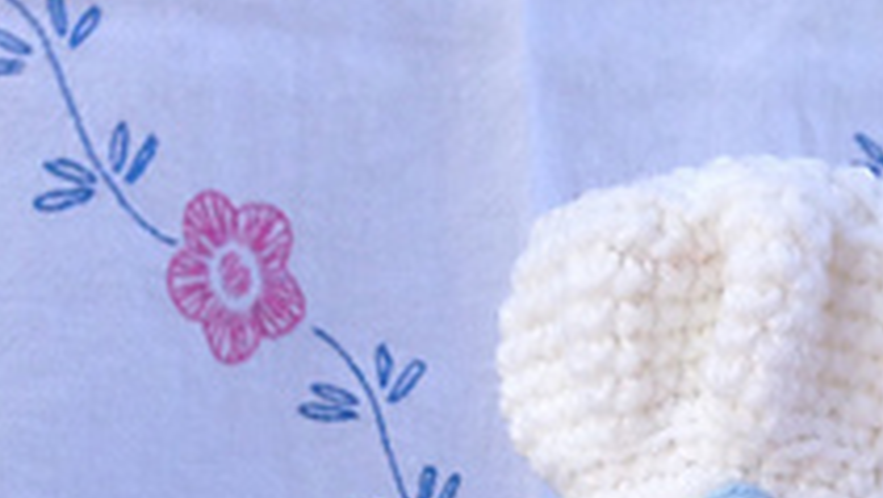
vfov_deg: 10.4
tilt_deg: -7.6
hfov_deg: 19.4
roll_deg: -1.4
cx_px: 716
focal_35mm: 109
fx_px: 2554
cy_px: 958
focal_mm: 4.12
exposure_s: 1/821
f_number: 2.4
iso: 50
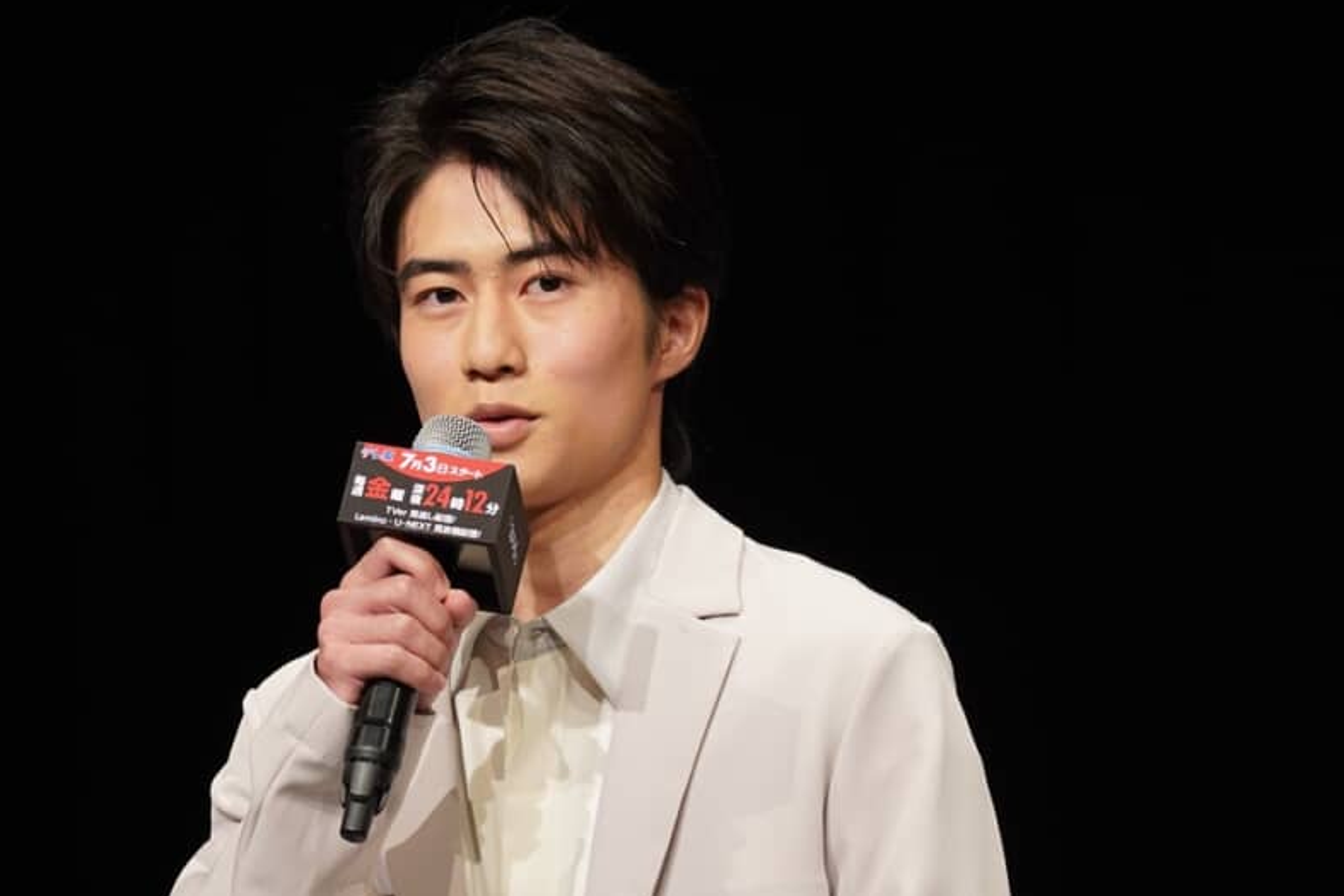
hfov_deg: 8.4
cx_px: 500
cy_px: 506
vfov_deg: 5.6
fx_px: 9185
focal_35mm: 246
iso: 1250
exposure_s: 1/125
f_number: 5.6
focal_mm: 126
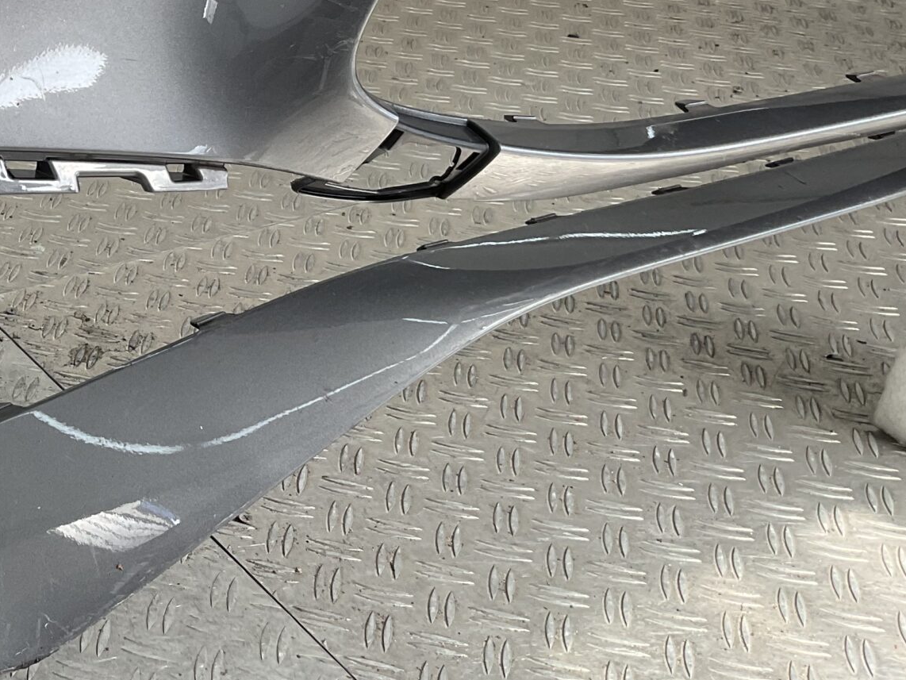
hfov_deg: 27.3
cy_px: 83
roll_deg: -2.8
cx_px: -91
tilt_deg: -25.2
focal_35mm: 65
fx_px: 1702
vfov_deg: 22.1
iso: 16
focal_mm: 3
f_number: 1.8
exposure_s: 1/270
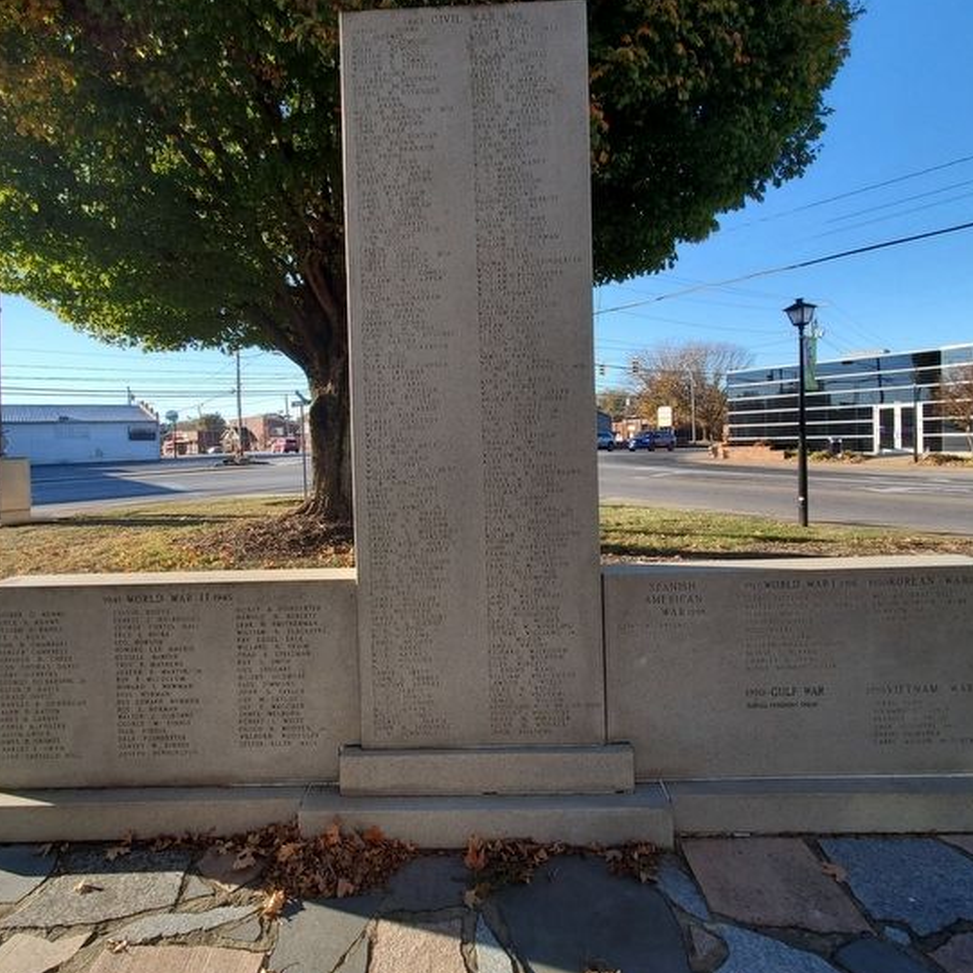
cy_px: 444
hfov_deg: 84.0
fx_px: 541
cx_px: 477
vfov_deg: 83.8
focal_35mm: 17
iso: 50
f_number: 2.2
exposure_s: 1/563
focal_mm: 1.8
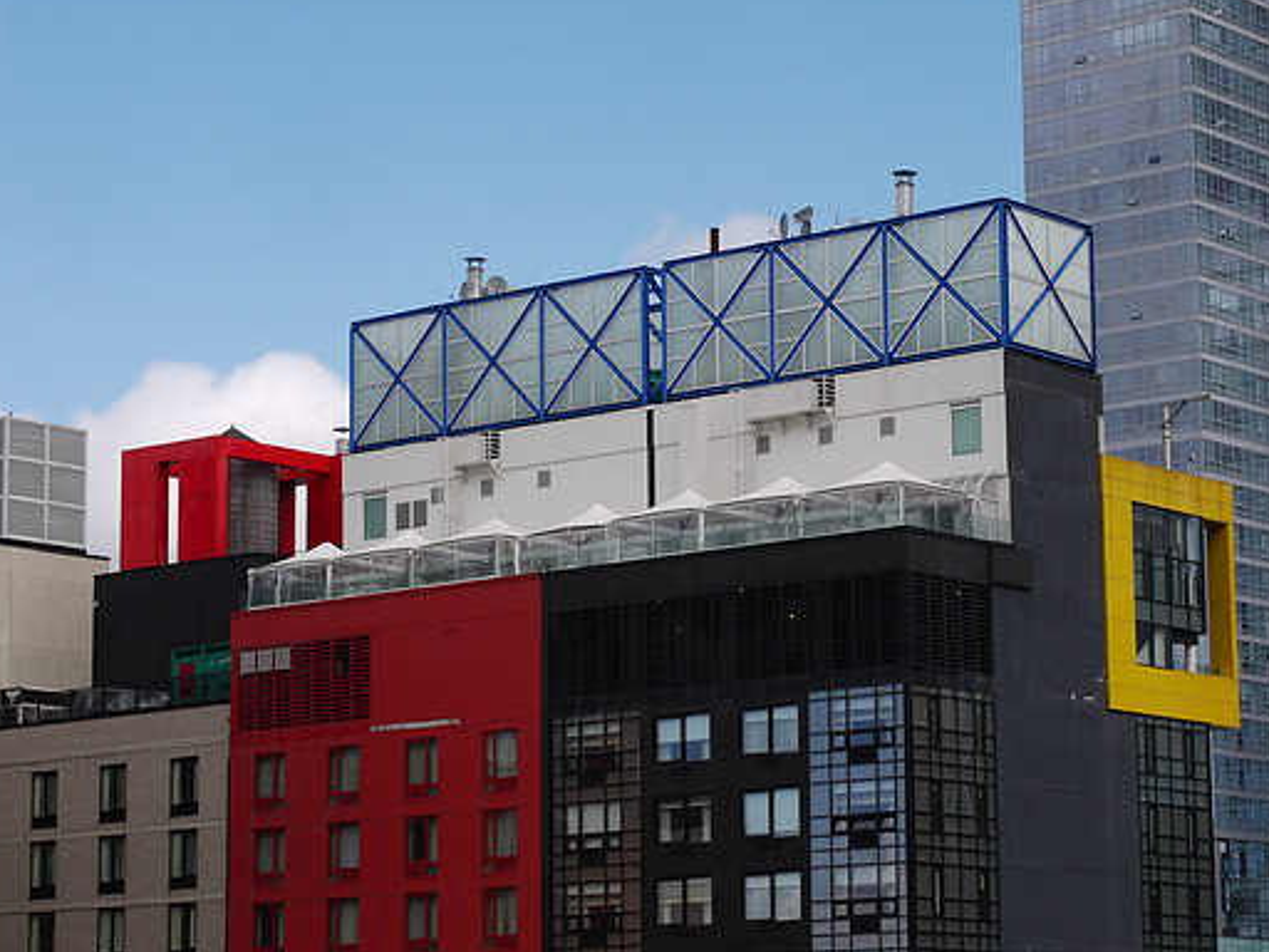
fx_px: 3739
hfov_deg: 19.3
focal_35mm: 102
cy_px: 505
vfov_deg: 14.5
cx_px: 692
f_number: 11
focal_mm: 45
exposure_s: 1/160
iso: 100
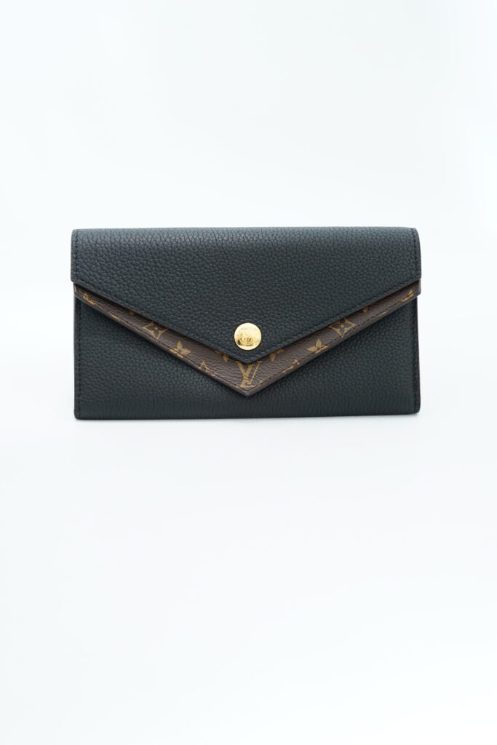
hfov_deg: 27.0
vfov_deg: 39.6
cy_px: 372
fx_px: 1035
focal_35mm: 50
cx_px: 248
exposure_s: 1/6
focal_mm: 50
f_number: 6.3
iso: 640
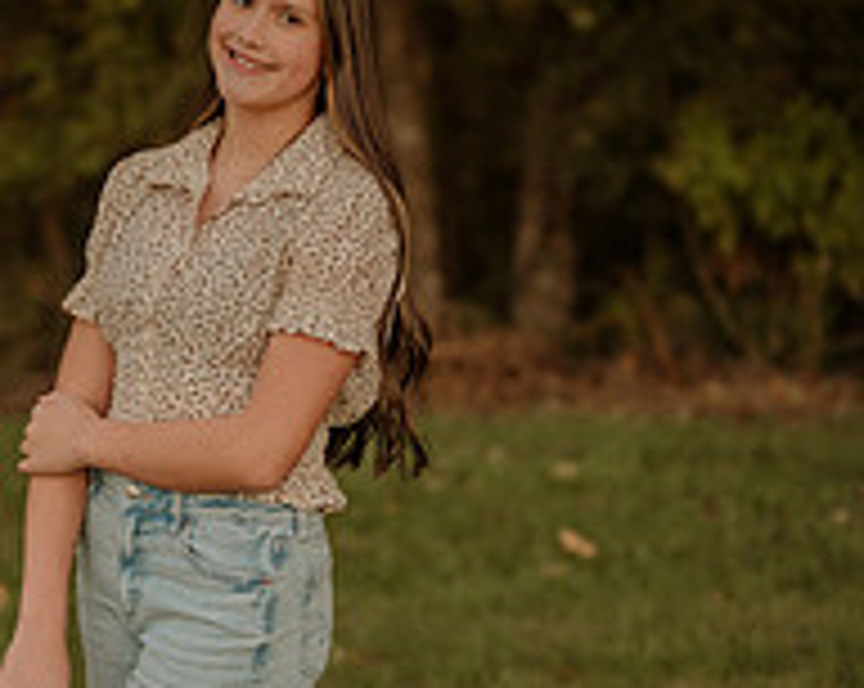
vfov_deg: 14.0
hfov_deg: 17.4
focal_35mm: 110
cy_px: 346
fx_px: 2809
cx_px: 277
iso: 250
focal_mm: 50
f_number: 2
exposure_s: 1/400
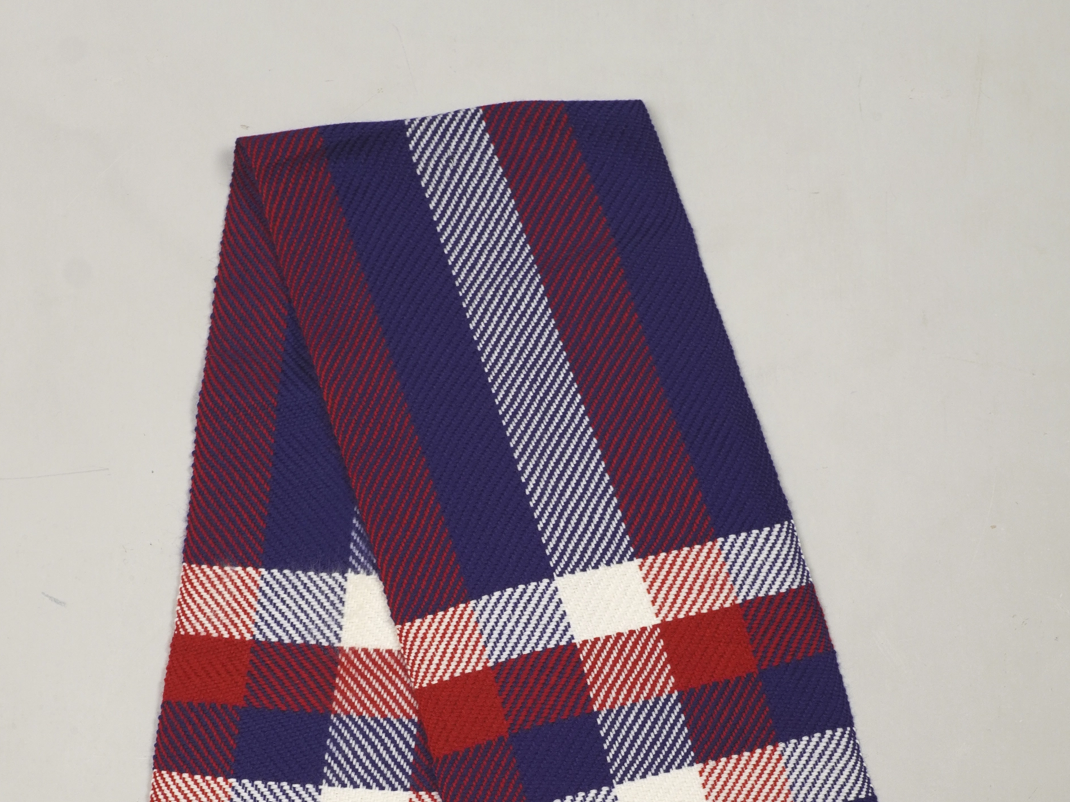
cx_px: 533
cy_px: 769
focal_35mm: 70
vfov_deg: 20.4
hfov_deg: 27.8
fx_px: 2164
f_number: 9
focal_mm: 32
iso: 500
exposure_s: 1/30
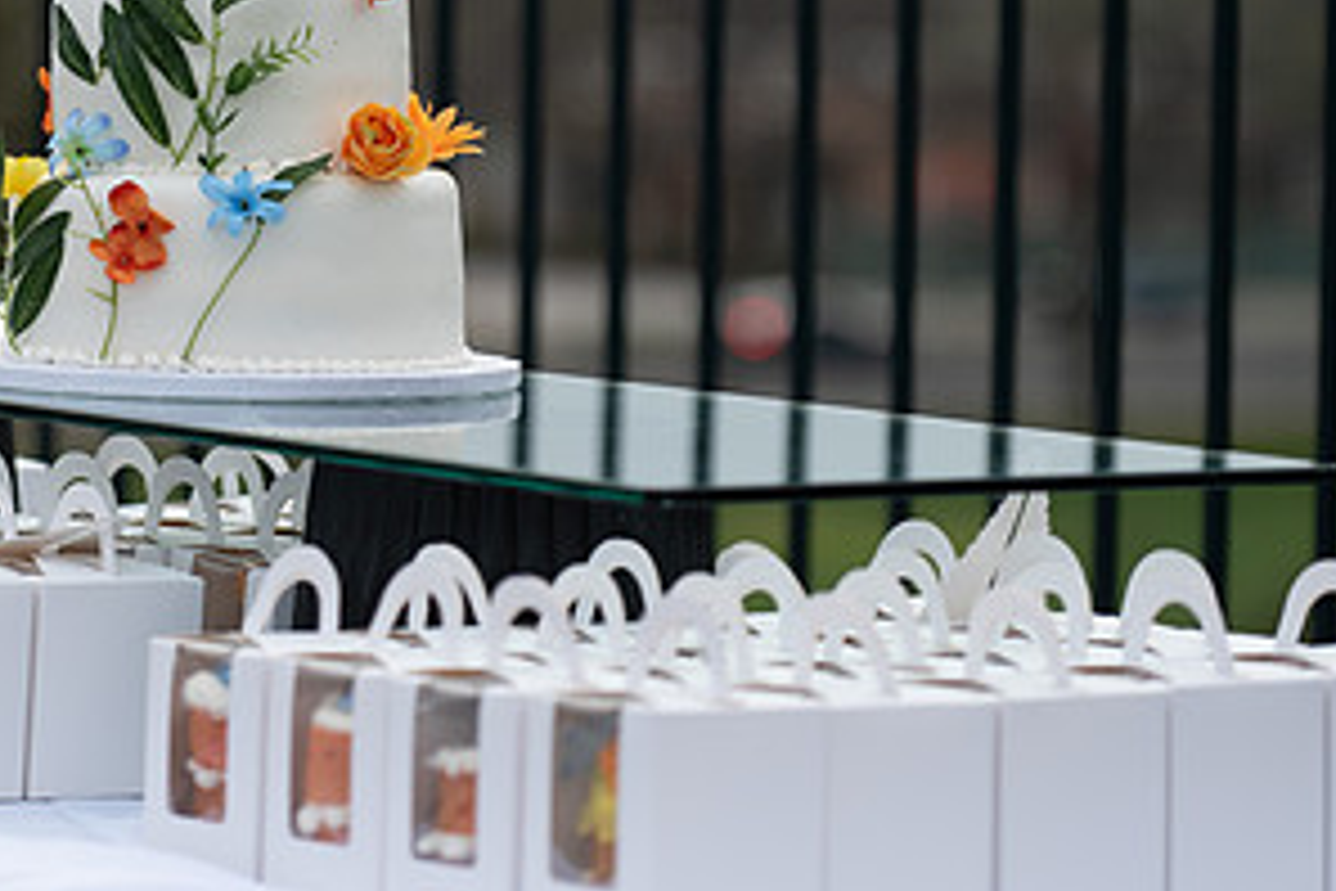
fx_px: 7607
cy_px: 218
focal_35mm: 205
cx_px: 166
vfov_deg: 6.7
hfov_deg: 10.0
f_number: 2.8
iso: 400
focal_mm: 105
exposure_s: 1/2000
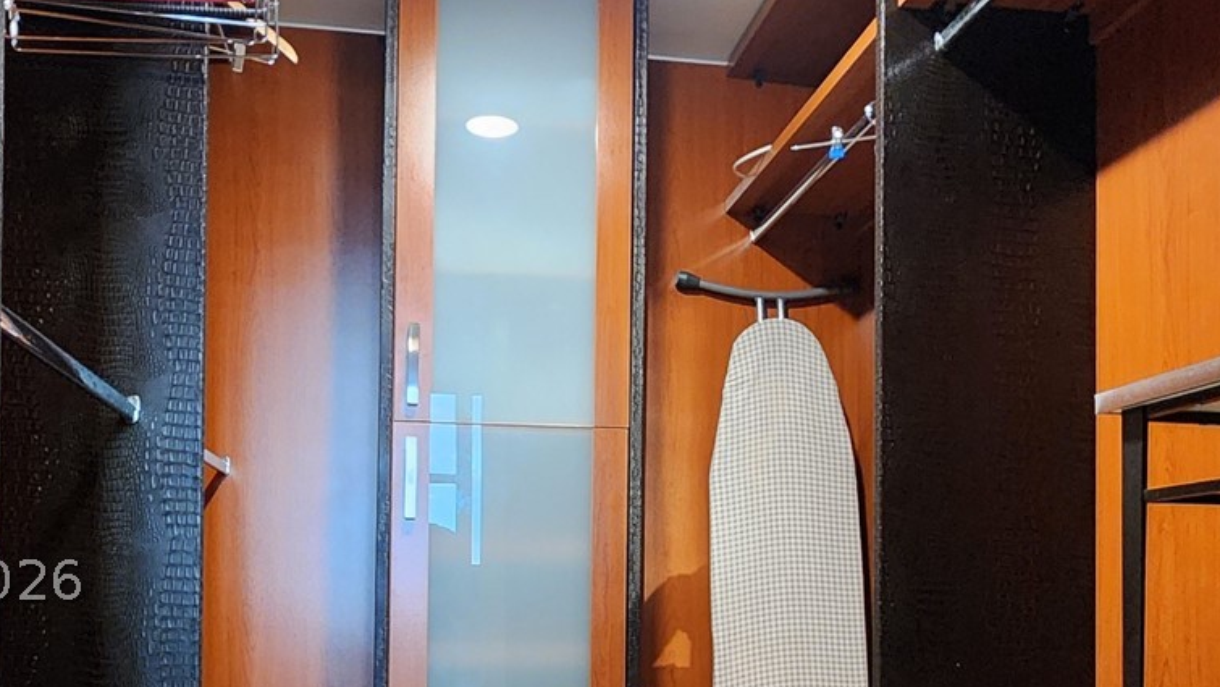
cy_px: 580
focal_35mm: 30
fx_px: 971
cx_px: 578
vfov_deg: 37.1
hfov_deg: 64.3
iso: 640
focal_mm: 2.2
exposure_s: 1/30
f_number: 2.2
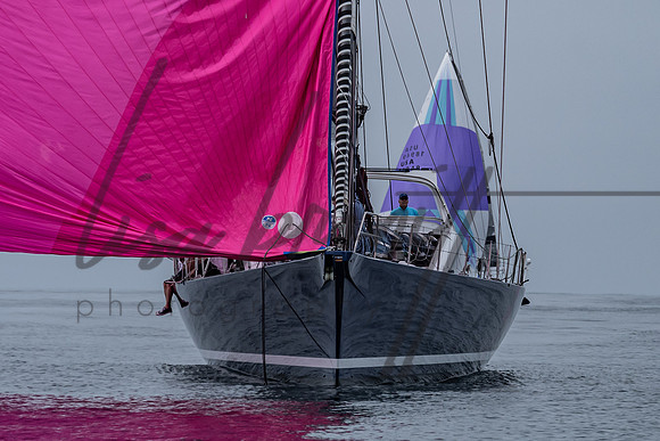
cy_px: 163
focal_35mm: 297
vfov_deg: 4.6
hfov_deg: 6.9
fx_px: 5449
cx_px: 450
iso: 160
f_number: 6.3
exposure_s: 1/1600
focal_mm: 115
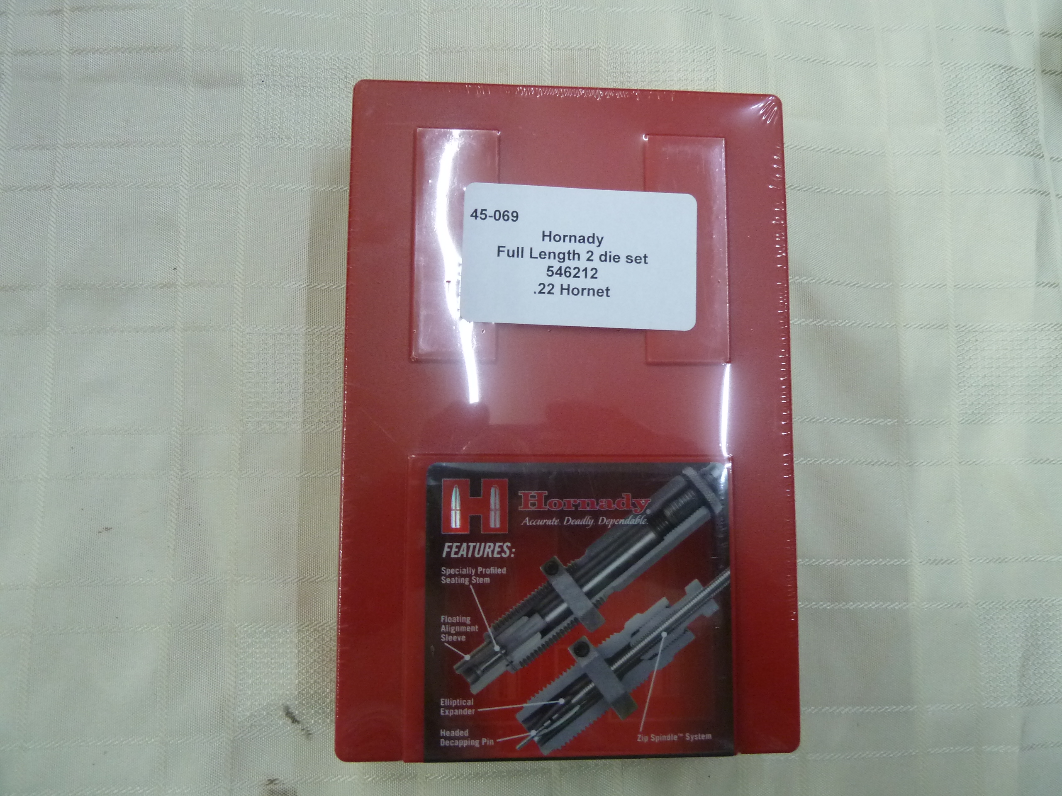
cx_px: 531
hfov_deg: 69.4
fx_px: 767
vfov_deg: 54.9
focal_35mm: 25
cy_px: 398
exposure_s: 1/30
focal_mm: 4.1
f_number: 3.3
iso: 320
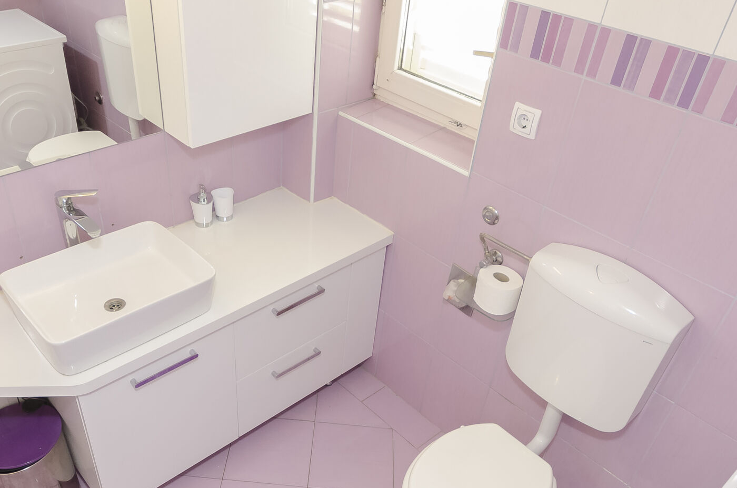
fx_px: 613
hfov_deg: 61.7
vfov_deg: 43.2
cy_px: 297
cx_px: 307
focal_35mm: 30
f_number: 4
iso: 1000
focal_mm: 10
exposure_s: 1/60
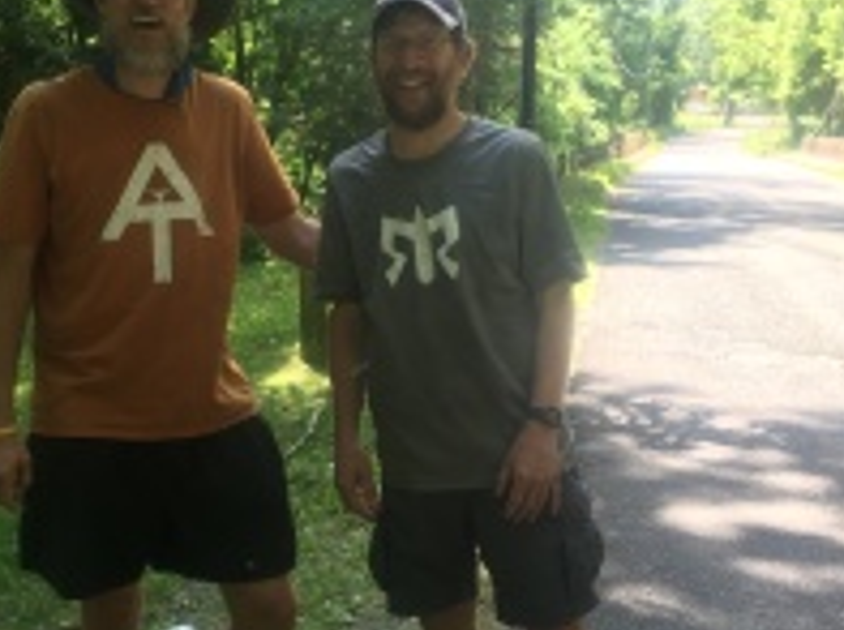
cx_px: 351
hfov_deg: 35.5
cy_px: 364
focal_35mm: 54
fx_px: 1314
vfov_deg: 26.9
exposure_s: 1/120
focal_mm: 4.15
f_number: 2.2
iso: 32
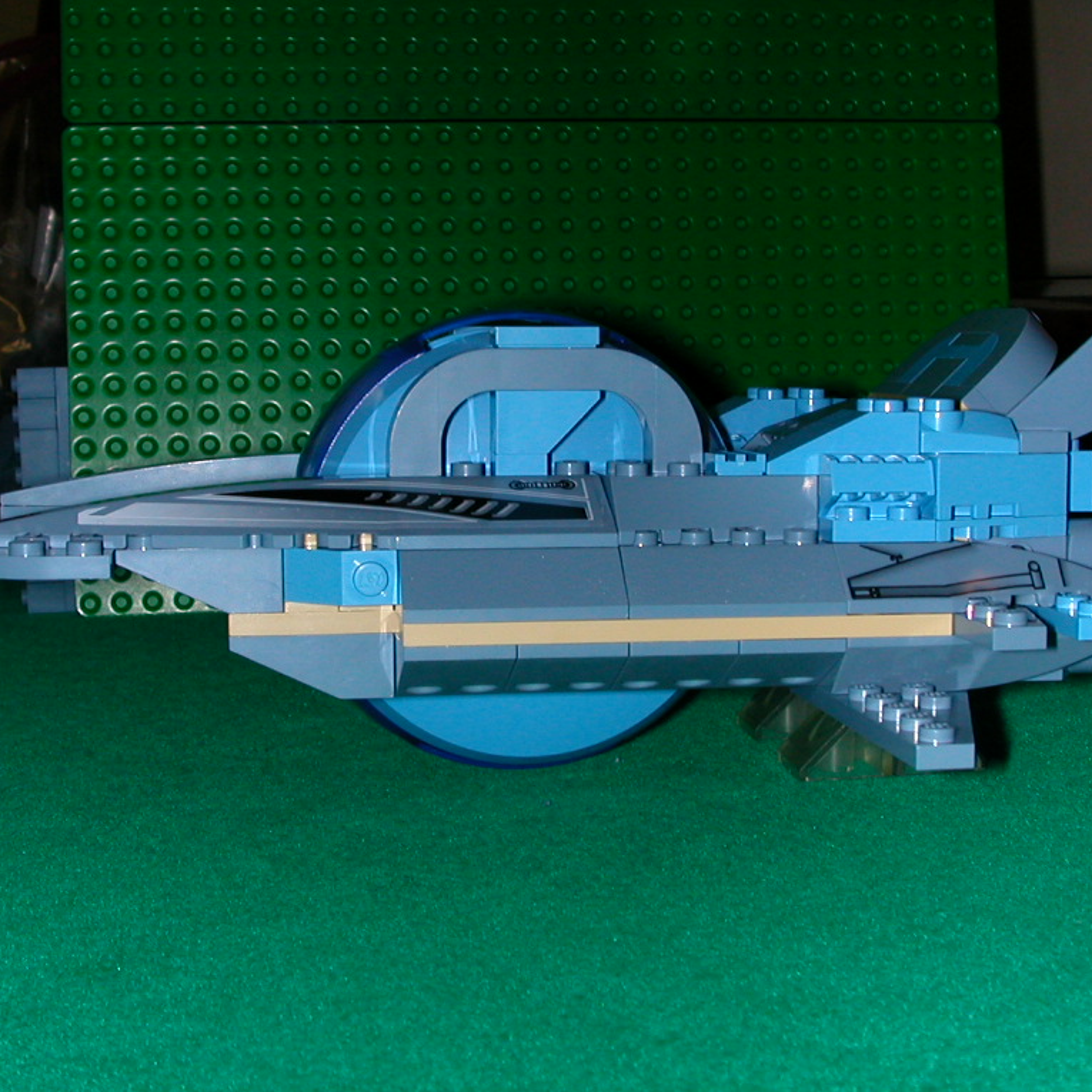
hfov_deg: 29.5
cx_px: 594
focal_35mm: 58
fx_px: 2070
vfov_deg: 29.6
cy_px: 547
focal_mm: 7.5
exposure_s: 1/59.9
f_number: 5.2
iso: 100
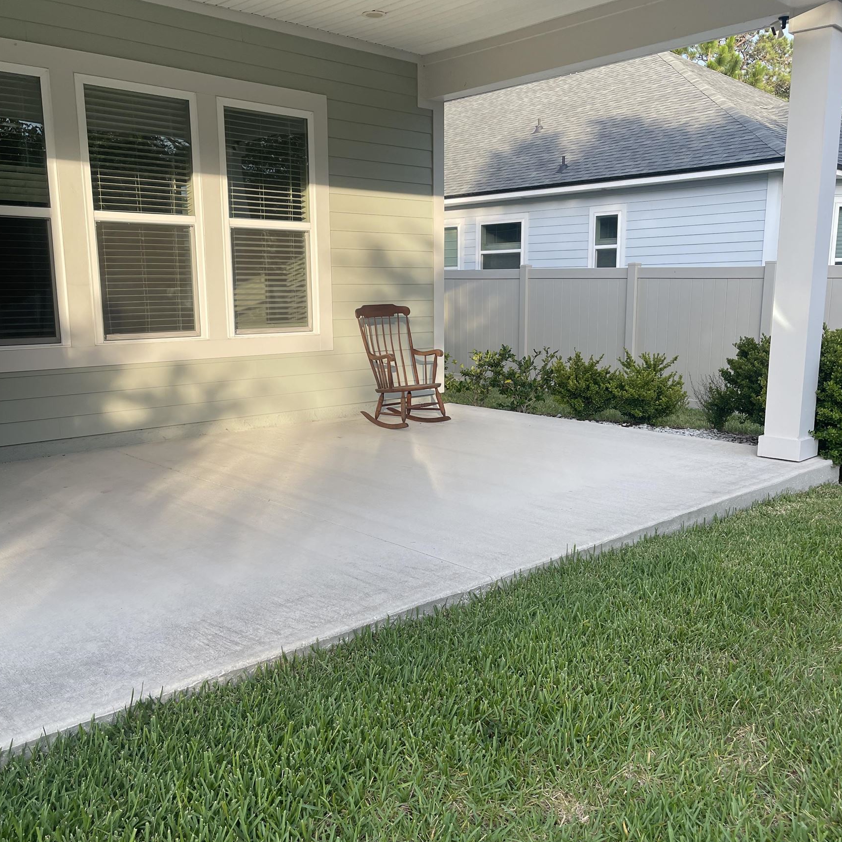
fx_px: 853
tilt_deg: -9.9
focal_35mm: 31
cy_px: 454
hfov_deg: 52.5
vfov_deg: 52.5
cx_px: 420
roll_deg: +0.8
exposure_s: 1/867
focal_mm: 5.1
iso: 32
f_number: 1.6
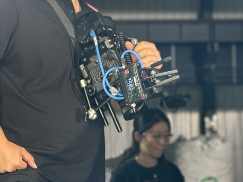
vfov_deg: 13.9
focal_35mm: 106
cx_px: 151
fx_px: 744
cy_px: 114
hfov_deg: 18.5
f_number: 1.78
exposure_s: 1/60
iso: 160
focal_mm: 6.86
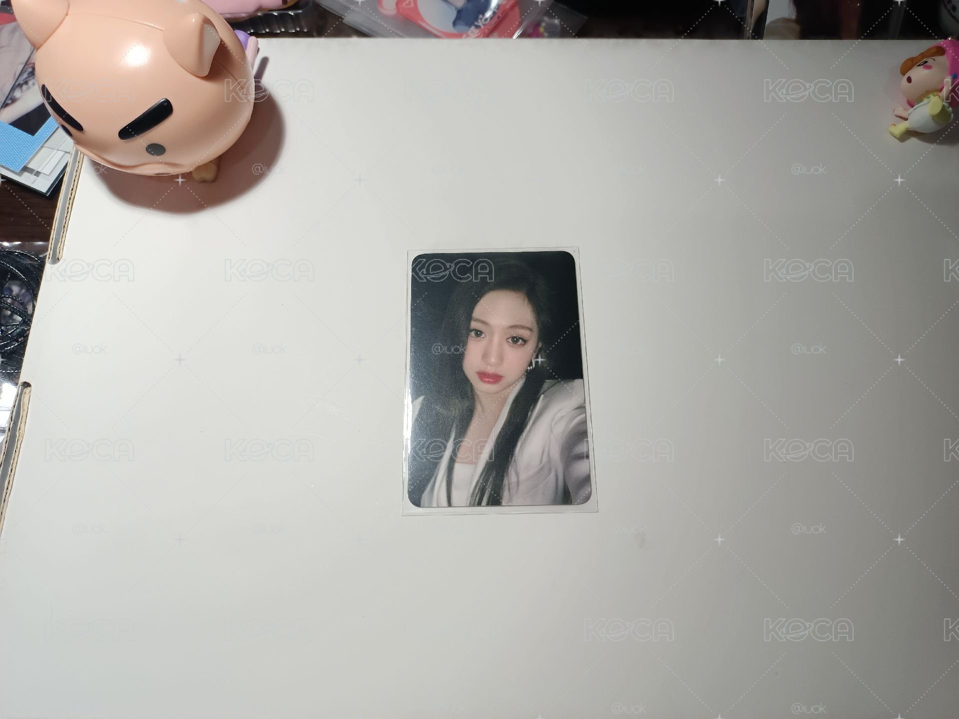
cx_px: 480
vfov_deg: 54.9
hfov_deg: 69.4
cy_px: 360
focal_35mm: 25
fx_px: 693
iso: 404
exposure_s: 1/120
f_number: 1.79
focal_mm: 4.71
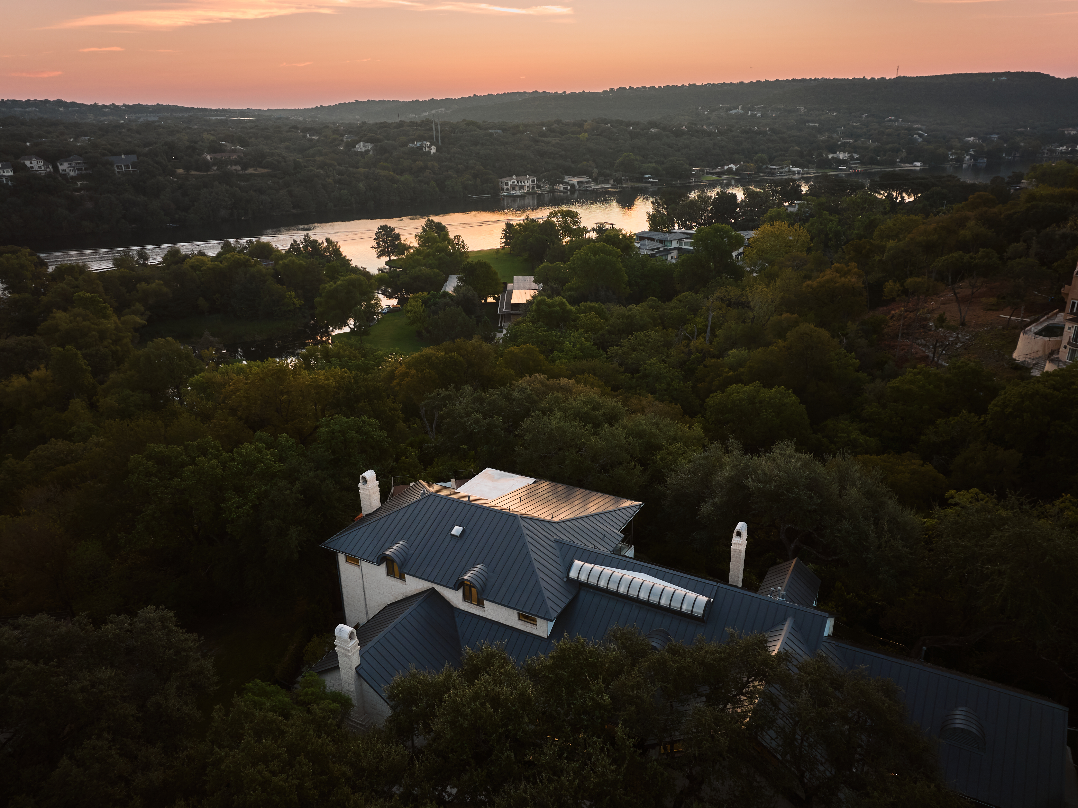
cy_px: 404
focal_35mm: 24
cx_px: 539
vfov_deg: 56.8
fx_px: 747
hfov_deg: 71.6
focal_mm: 12.29
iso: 100
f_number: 2.8
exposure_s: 1/60
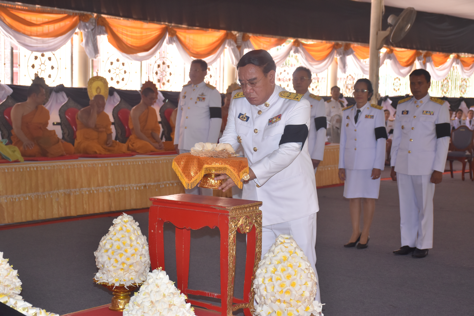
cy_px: 158
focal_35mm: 68
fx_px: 889
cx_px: 237
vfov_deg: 20.2
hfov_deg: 29.9
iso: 800
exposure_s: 1/125
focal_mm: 45
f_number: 5.6
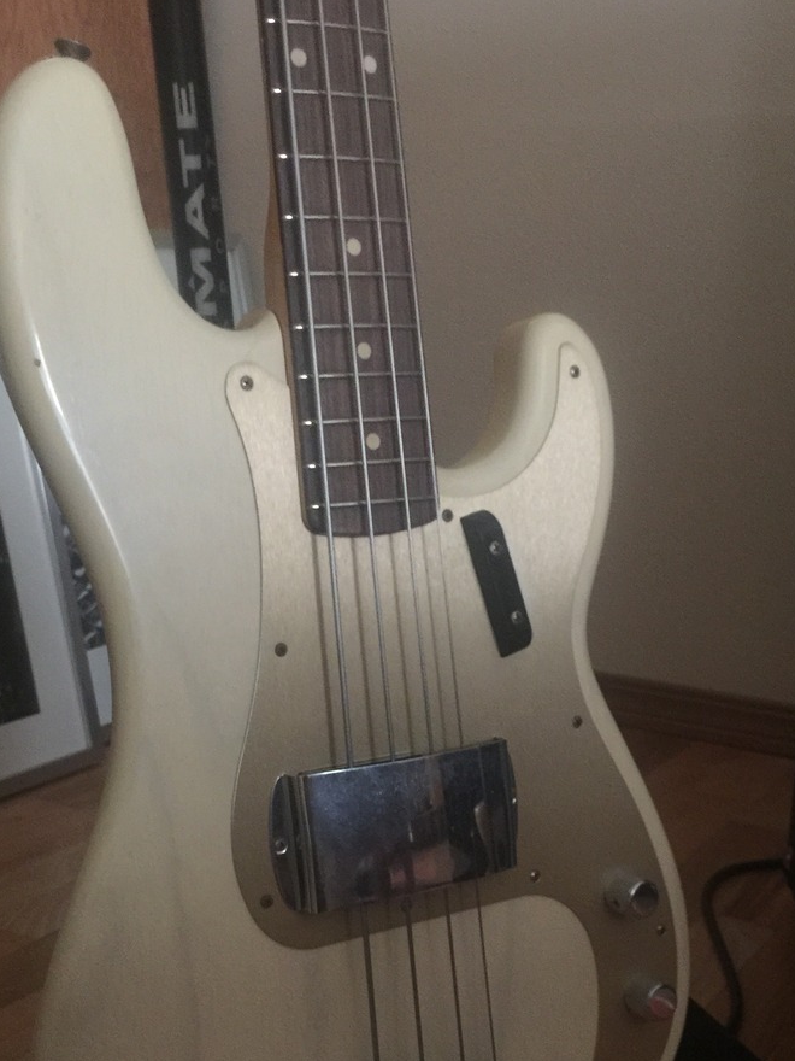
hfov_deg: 32.2
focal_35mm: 45
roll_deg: -1.5
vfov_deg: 41.3
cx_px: 417
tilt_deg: -16.9
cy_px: 741
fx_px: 1378
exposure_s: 1/4
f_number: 2.2
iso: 100
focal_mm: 4.15
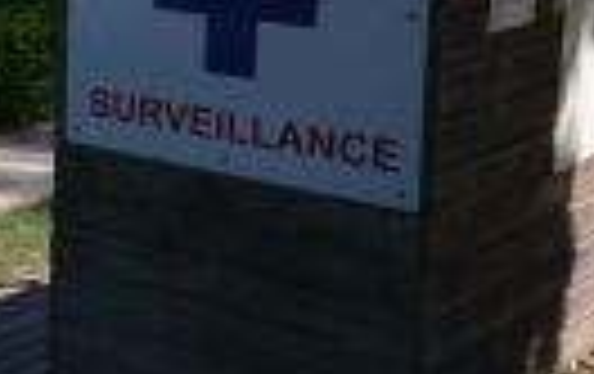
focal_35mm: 89
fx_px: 1438
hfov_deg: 19.1
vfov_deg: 14.3
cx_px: -396
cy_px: -77
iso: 180
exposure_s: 1/250
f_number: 8
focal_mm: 11
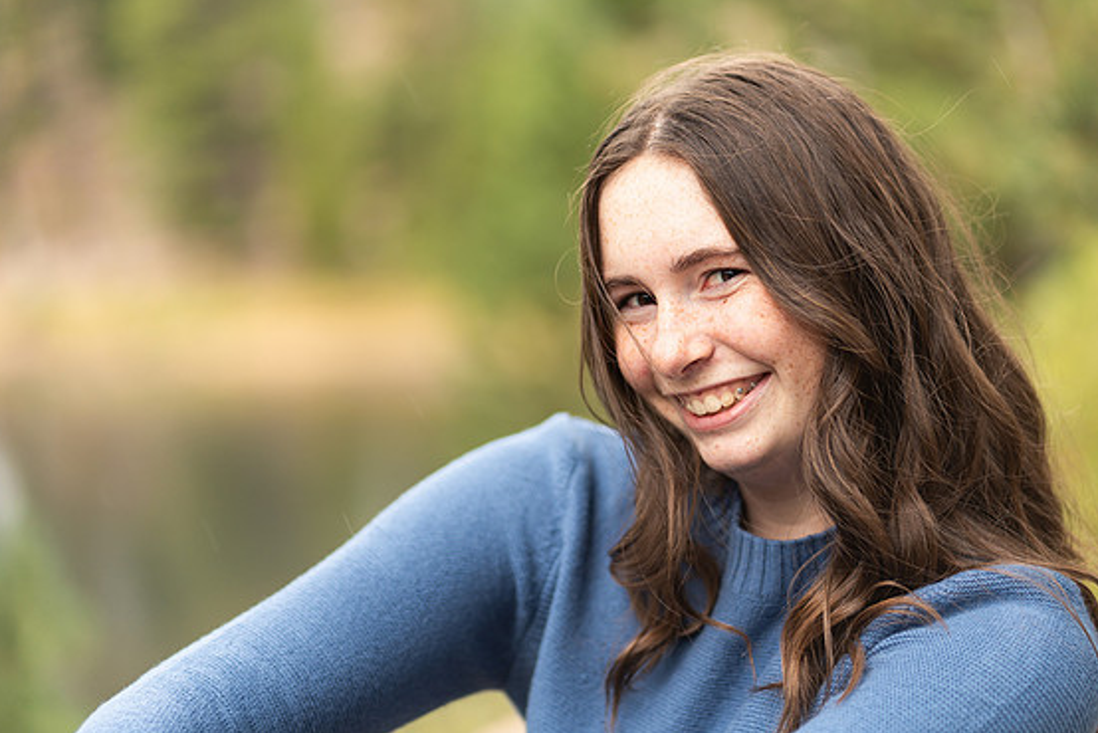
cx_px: 561
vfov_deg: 15.4
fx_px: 2716
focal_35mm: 89
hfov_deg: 22.9
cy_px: 360
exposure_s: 1/160
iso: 320
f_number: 1.8
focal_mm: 85
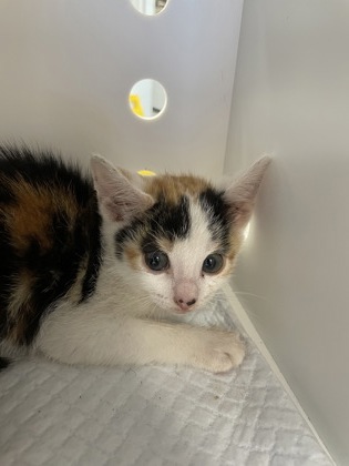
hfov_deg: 53.1
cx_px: 174
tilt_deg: -25.1
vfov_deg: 67.3
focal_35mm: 26
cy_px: 233
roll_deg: -3.4
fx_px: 350
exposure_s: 1/60
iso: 250
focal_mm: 4.2
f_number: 1.6
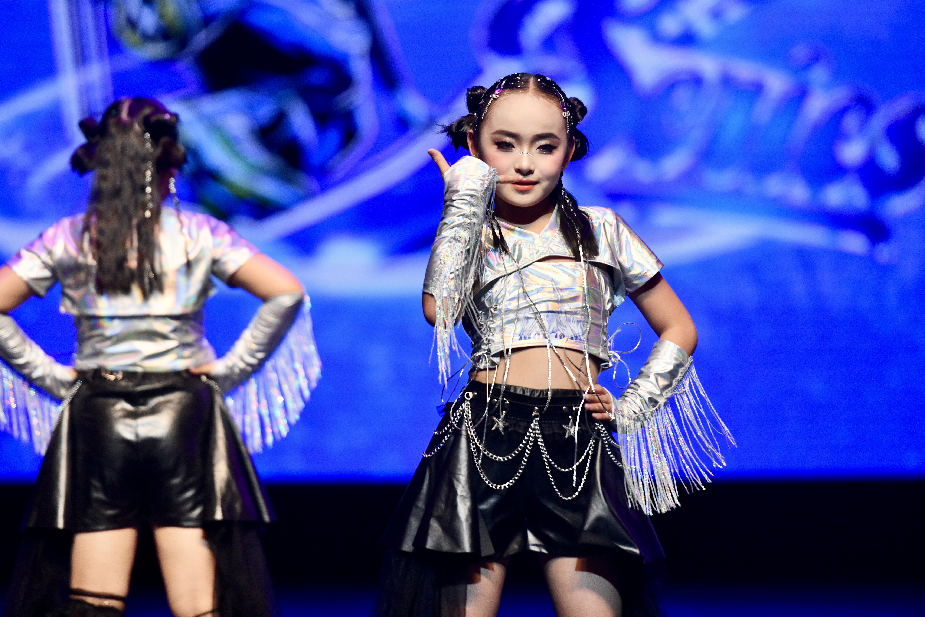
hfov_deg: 10.3
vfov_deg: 6.9
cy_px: 308
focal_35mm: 200
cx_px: 462
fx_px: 5138
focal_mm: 200
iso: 1600
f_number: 3.5
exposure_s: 1/500
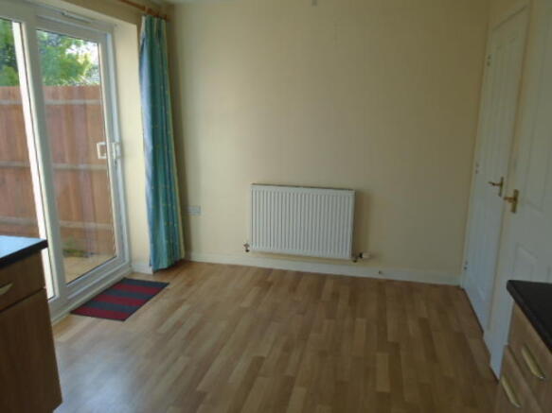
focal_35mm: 26
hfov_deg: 67.3
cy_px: 206
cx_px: 276
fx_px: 415
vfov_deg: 53.0
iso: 100
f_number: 3.2
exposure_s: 1/160
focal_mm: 4.6
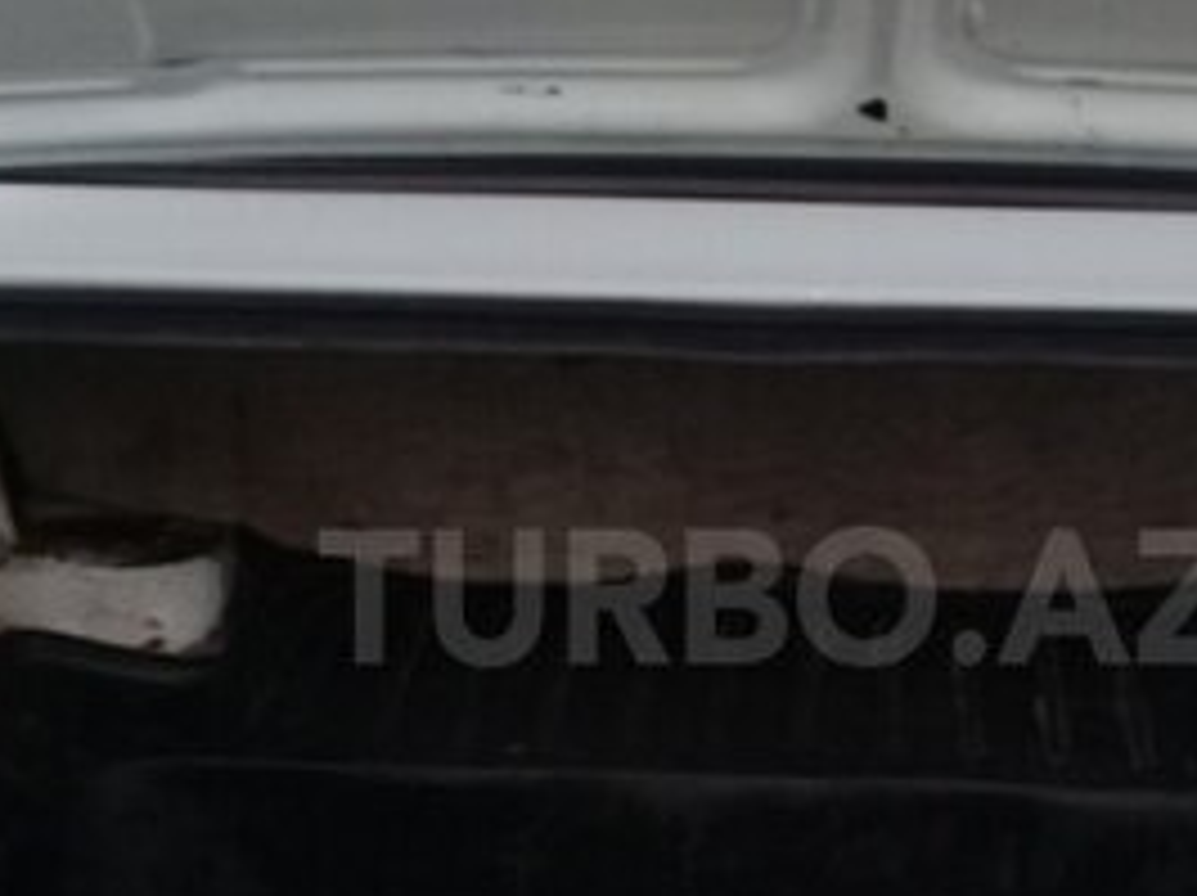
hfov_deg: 25.3
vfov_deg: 19.1
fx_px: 2660
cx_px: 778
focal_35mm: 77
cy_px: 597
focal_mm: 3.3
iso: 64
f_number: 2.2
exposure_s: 1/143
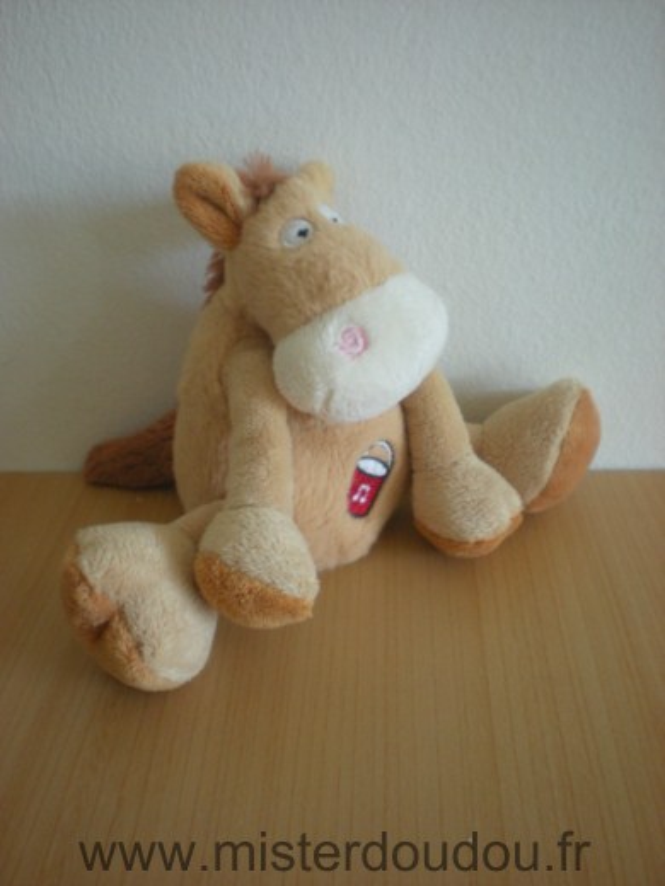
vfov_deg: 49.0
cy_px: 443
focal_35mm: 38
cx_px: 332
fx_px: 973
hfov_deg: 37.7
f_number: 3.1
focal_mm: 6.3
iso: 200
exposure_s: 1/22.5
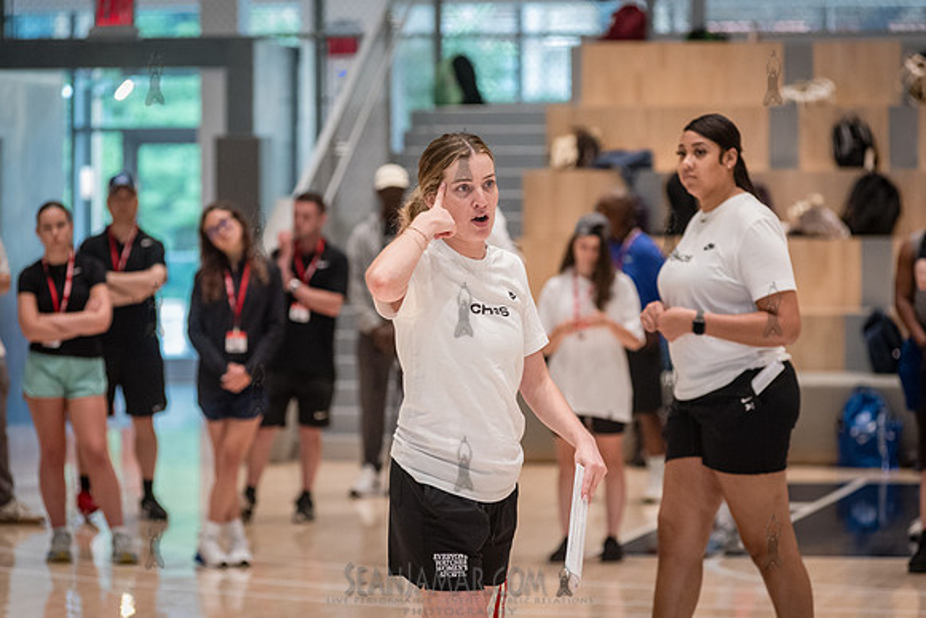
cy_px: 309
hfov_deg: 12.8
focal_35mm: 160
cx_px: 455
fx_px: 4117
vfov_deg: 8.6
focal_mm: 155
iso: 5000
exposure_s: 1/500
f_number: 4
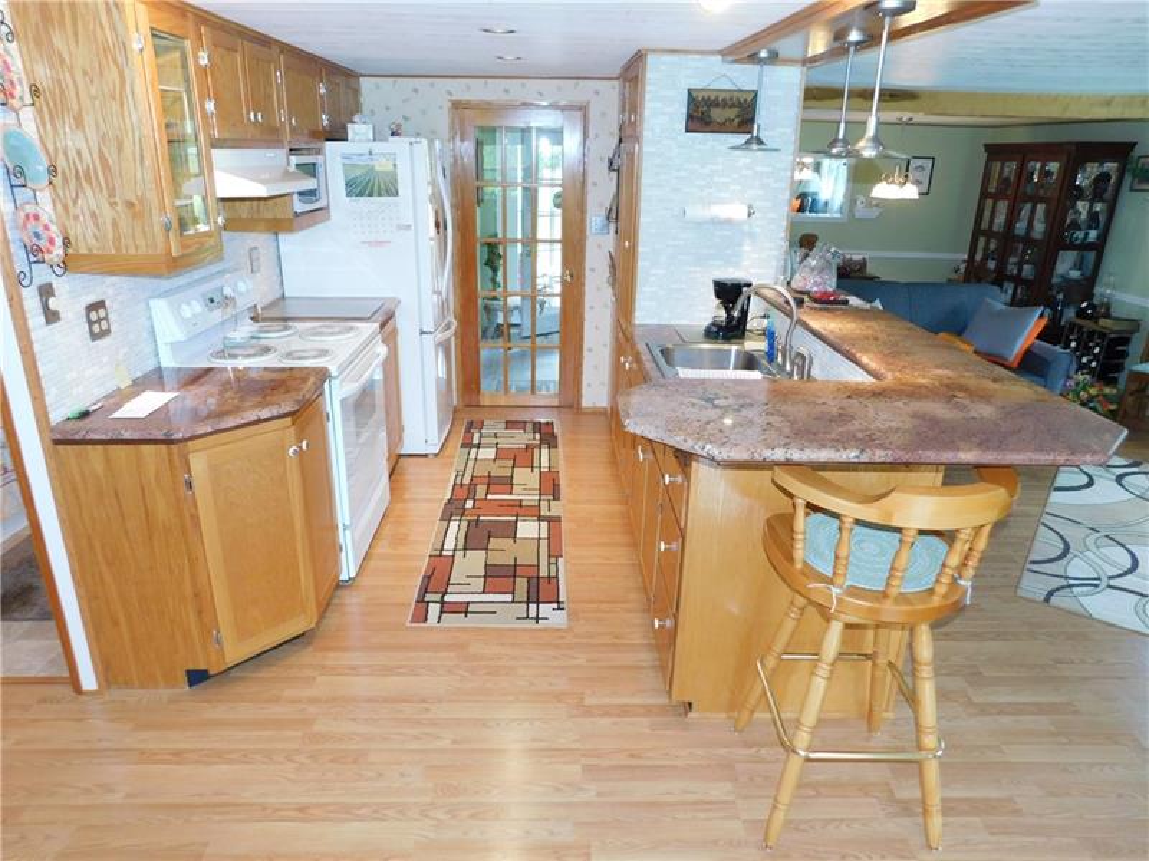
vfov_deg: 58.9
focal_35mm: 23
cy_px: 430
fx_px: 763
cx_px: 574
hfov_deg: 73.9
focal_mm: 4
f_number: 3
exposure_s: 1/30
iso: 200
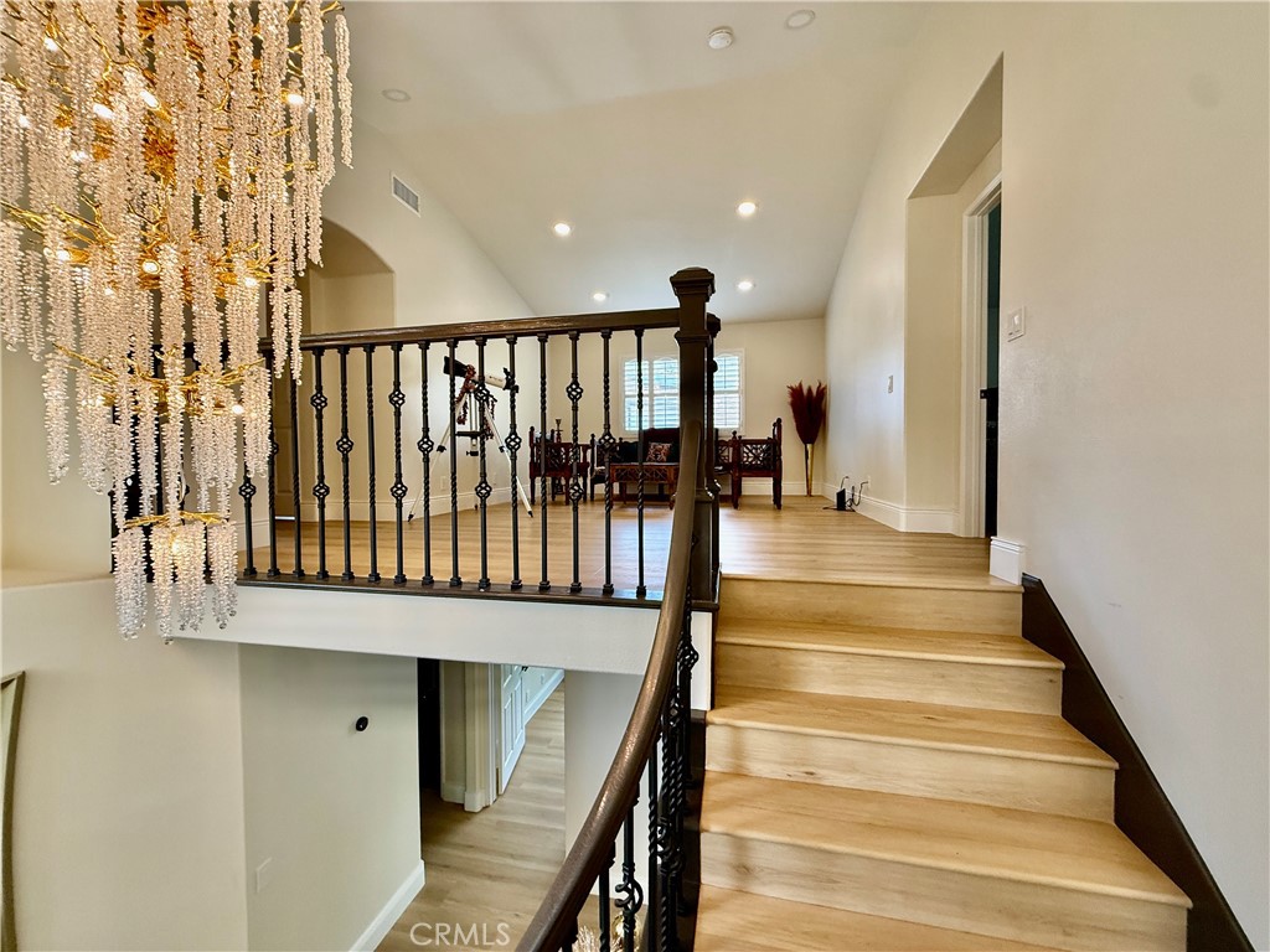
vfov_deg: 85.7
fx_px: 514
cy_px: 476
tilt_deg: -2.1
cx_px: 635
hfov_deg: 102.1
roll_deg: -1.3
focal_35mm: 14
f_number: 2.2
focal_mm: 2.22
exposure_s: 1/120
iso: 200
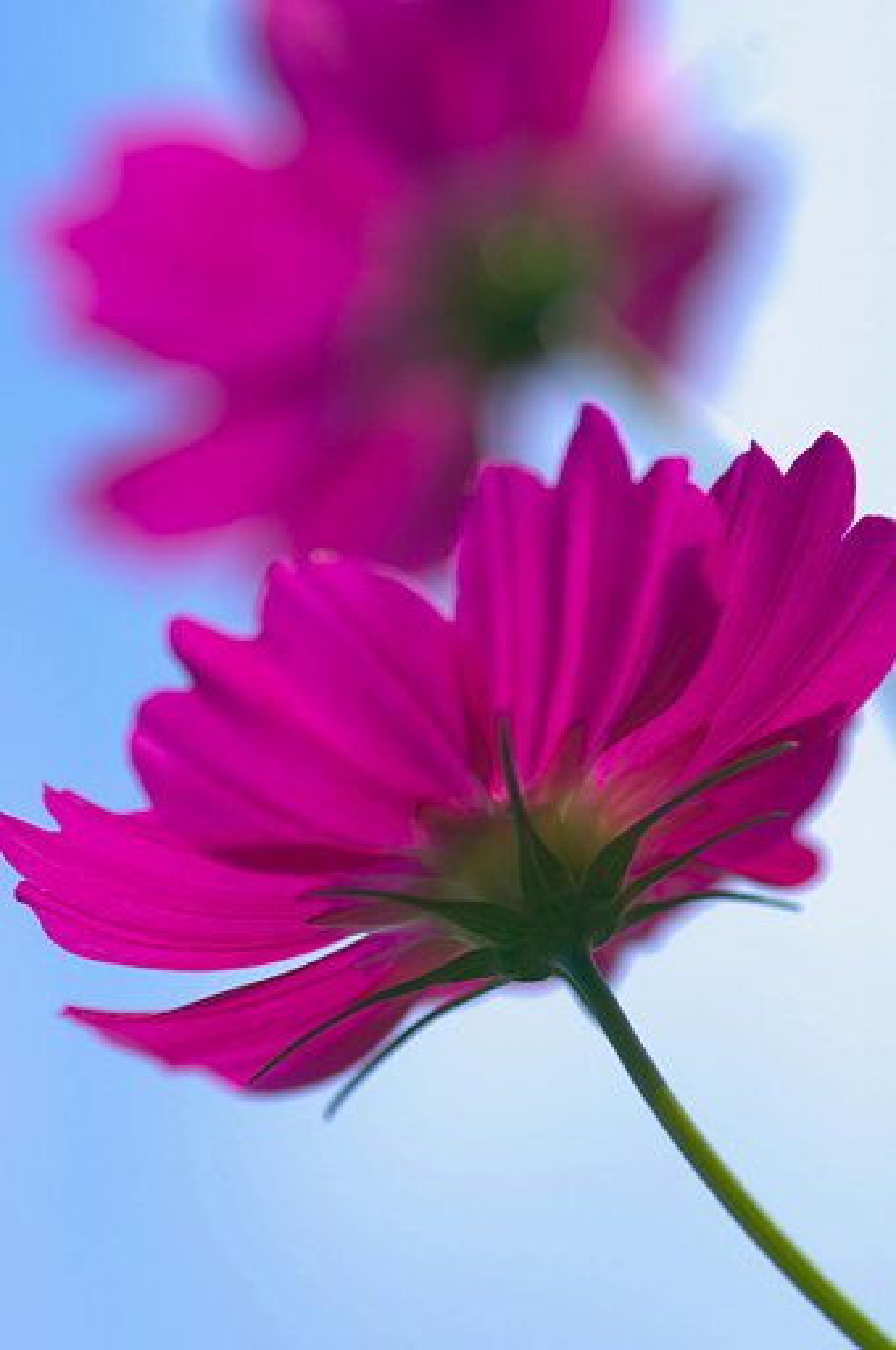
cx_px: 448
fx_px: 5053
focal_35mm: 135
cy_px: 675
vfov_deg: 15.2
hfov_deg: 10.1
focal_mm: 90
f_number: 6.3
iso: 200
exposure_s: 1/800
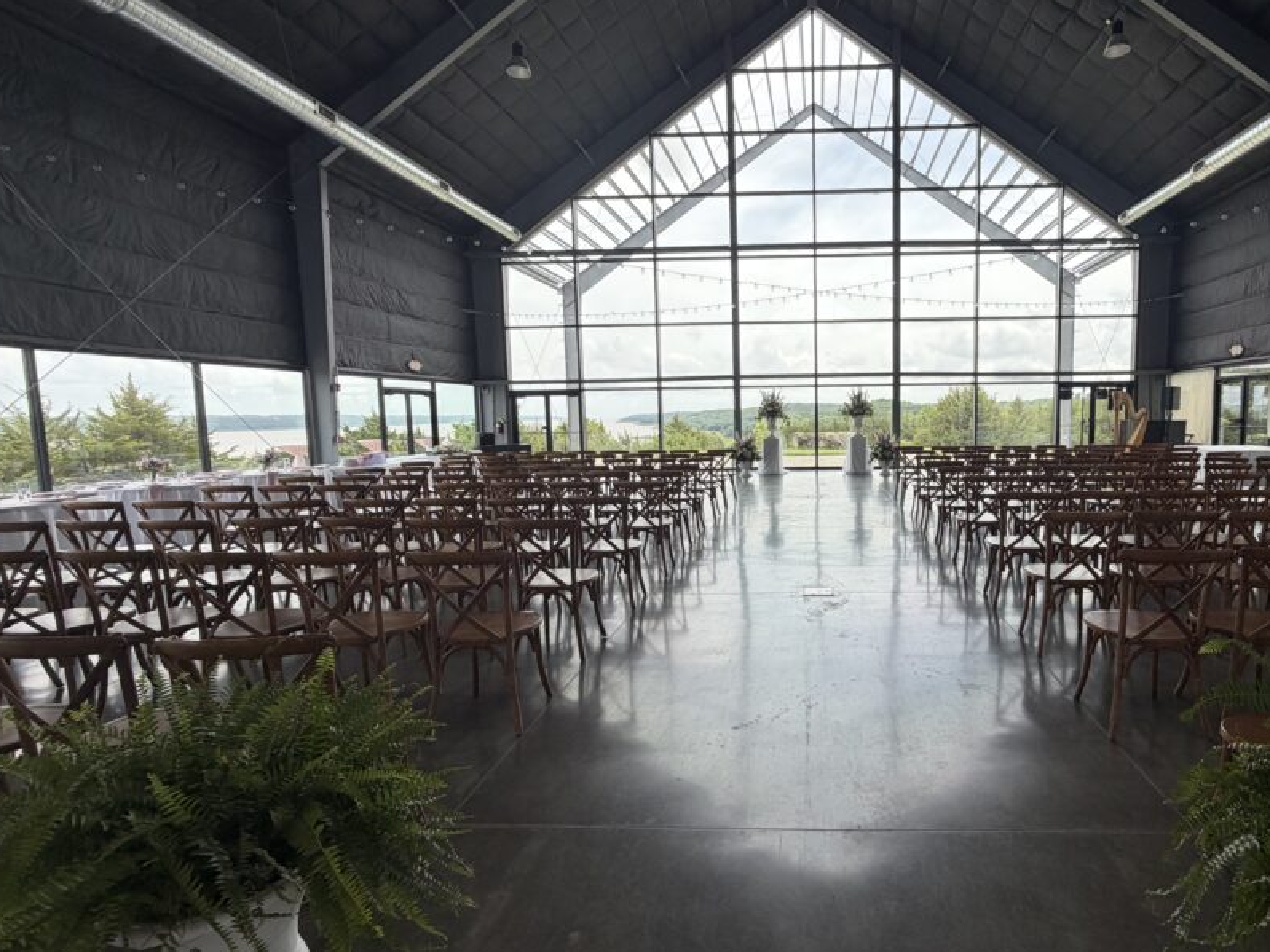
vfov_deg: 71.6
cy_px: 477
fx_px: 660
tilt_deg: -5.7
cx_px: 795
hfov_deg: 86.0
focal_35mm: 18
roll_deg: +1.0
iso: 40
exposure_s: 1/518
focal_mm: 2.22
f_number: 2.2
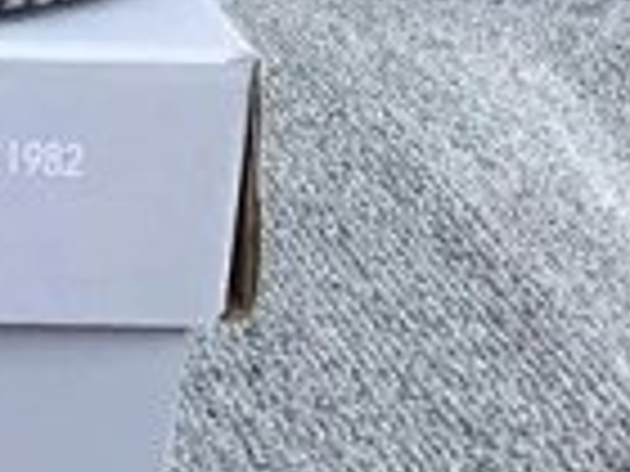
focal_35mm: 142
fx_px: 2584
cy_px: -297
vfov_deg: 10.0
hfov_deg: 12.1
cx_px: -680
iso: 25
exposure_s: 1/230
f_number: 2.4
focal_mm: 3.3
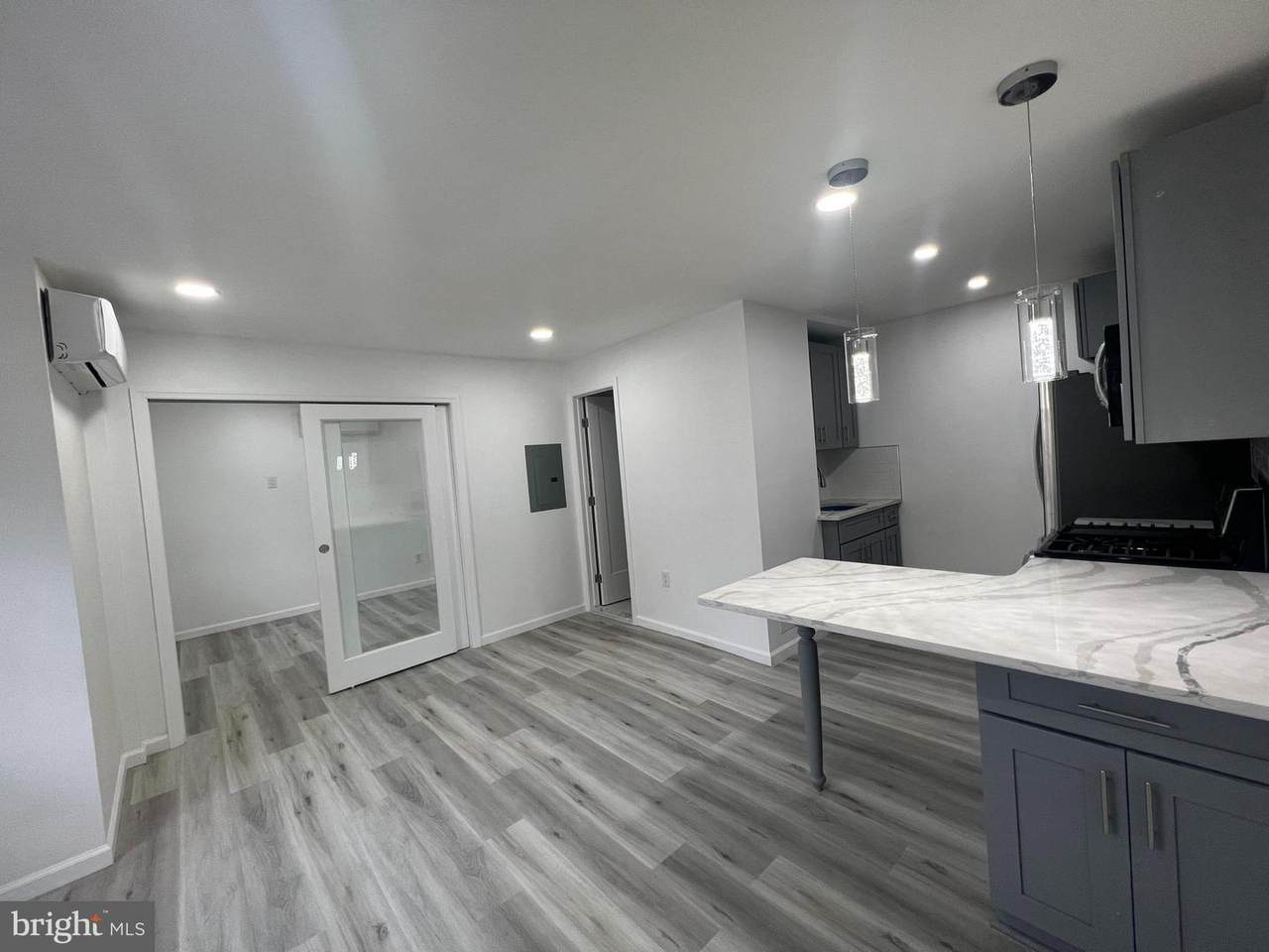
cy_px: 476
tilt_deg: -2.7
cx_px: 634
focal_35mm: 13
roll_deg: +4.5
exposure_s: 1/120
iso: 125
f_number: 1.8
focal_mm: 1.57
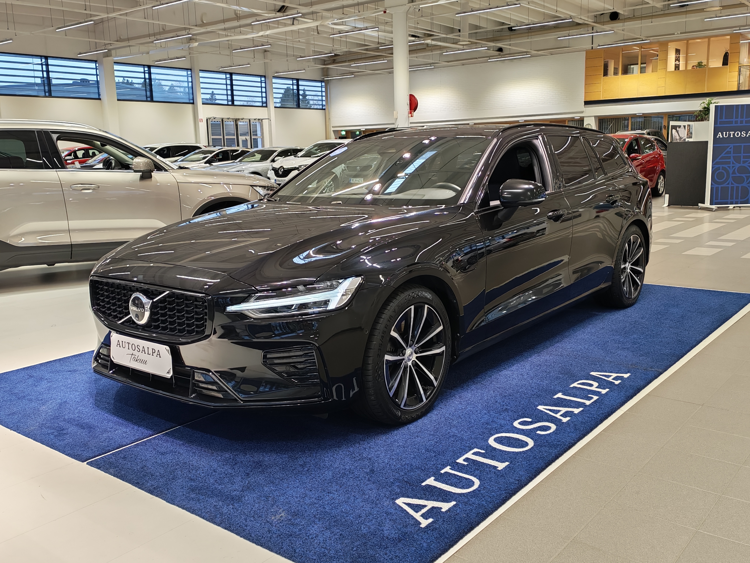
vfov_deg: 41.8
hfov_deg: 54.0
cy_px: 282
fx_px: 737
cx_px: 375
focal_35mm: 34
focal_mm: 6.12
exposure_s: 1/100
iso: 250
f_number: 1.9
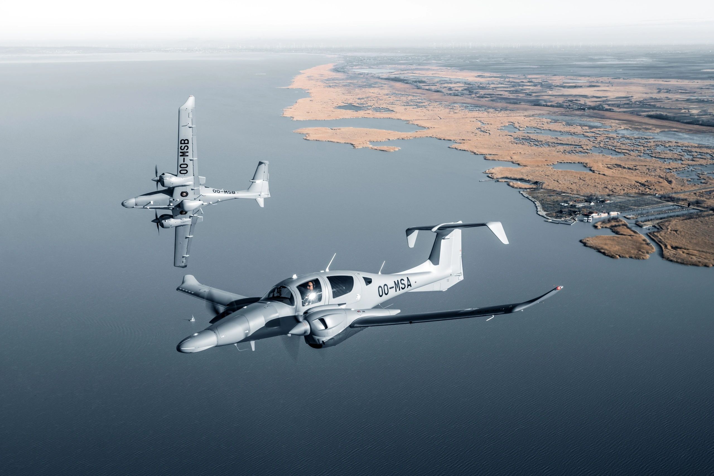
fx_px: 694
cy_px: 238
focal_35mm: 35
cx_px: 357
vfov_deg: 37.9
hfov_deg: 54.4
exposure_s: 1/250
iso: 160
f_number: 8
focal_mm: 35
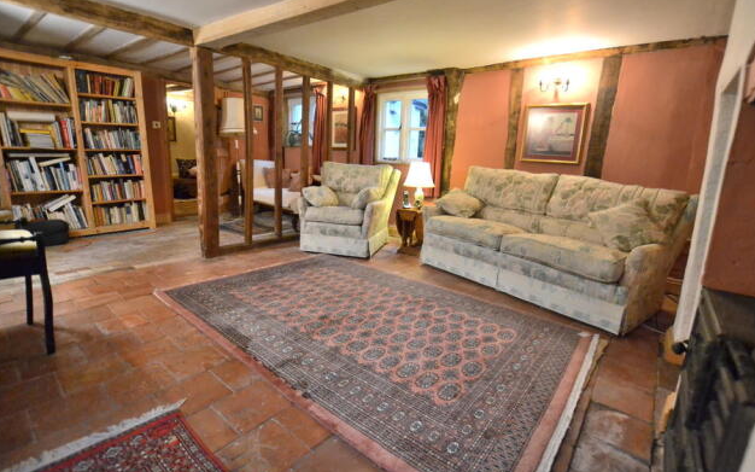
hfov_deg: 97.8
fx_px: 329
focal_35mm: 16
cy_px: 230
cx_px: 387
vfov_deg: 71.2
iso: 3200
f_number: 3.5
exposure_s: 1/160
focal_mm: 10
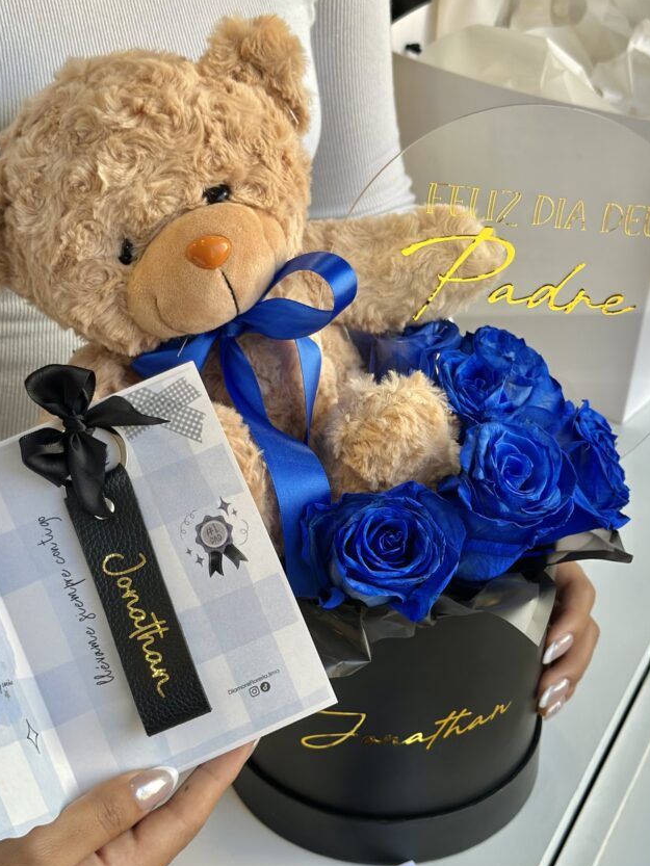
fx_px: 1477
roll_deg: -1.9
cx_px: 327
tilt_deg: -34.4
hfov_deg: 24.8
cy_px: 497
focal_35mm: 59
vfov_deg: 32.6
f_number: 1.78
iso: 80
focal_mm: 6.86
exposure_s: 1/361
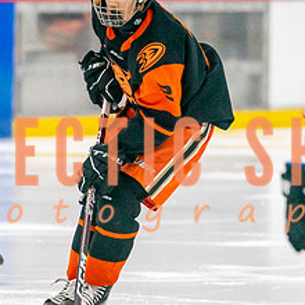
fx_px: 6031
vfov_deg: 2.9
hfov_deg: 2.9
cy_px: 227
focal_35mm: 605
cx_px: 89
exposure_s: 1/1250
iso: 3200
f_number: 2.8
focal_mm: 186
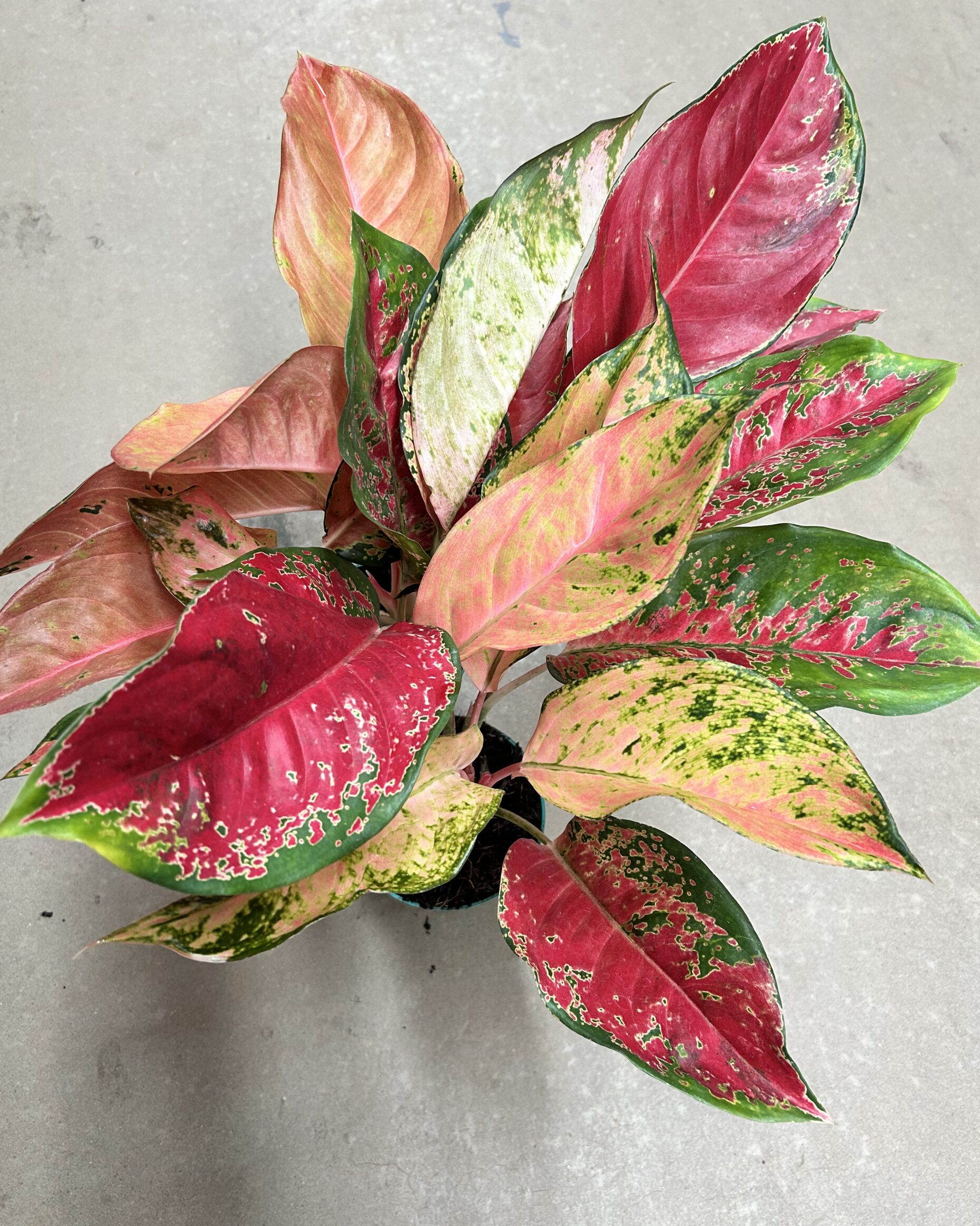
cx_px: 498
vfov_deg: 62.2
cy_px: 597
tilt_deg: -63.0
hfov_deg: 51.5
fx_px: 1015
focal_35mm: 28
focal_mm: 5.7
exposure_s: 1/107
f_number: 1.5
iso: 125
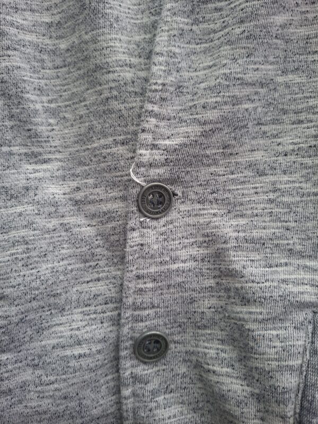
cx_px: 159
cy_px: 212
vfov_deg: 73.9
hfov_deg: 58.9
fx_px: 282
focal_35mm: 23
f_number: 1.8
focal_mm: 5.54
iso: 50
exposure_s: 1/40
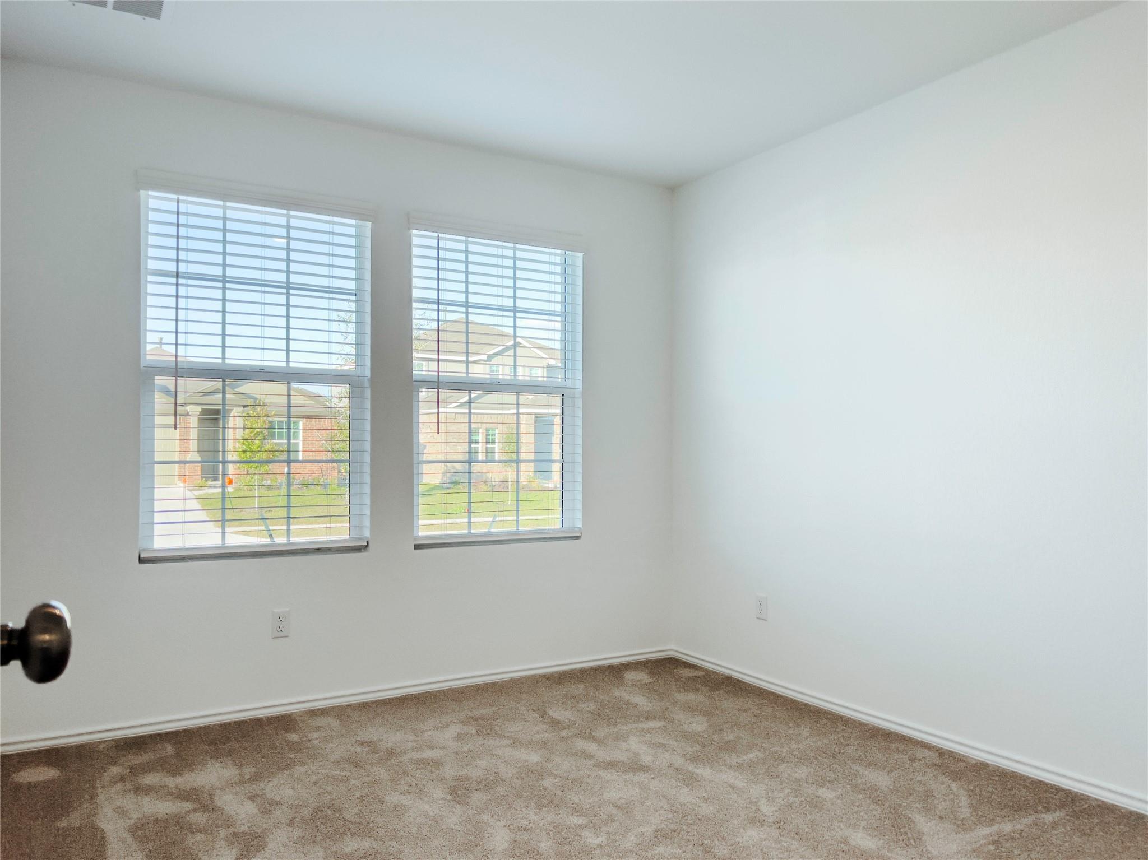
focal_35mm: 26
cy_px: 430
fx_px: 862
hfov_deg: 67.3
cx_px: 574
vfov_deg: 53.0
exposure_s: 1/220
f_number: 1.5
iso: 40
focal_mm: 5.7
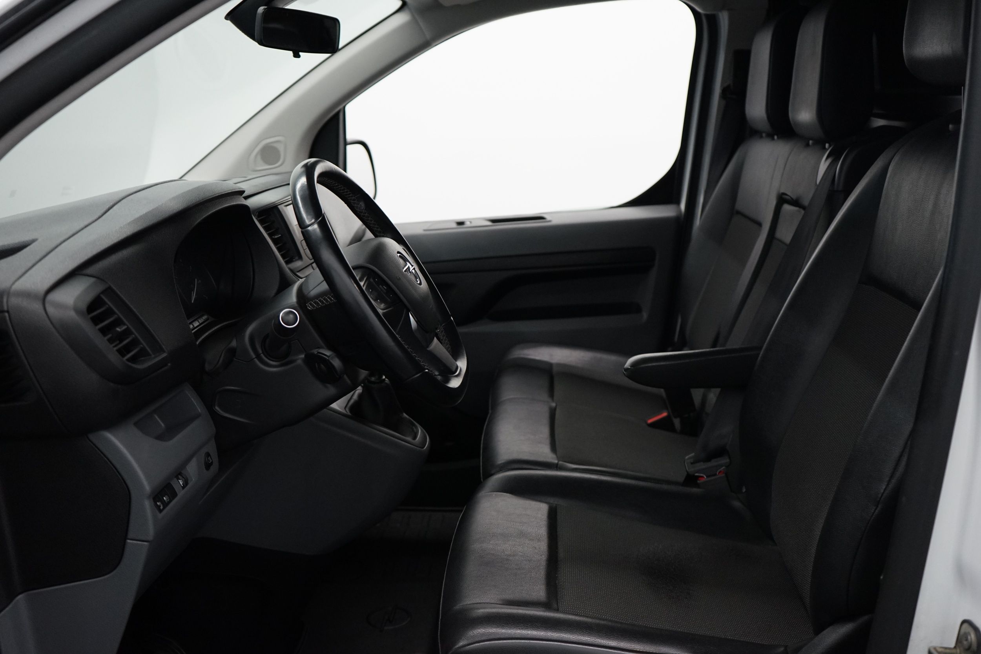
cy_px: 327
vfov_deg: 37.9
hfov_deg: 54.4
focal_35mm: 35
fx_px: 954
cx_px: 490
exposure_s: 1/160
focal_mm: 35
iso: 2000
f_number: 4
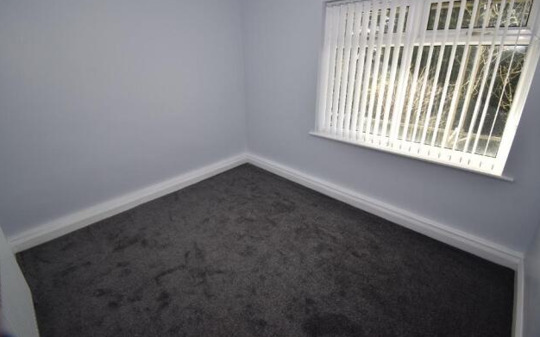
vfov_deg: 71.0
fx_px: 235
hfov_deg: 97.8
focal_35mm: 16
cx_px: 265
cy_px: 150
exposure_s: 1/60
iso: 160
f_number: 4.5
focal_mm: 10
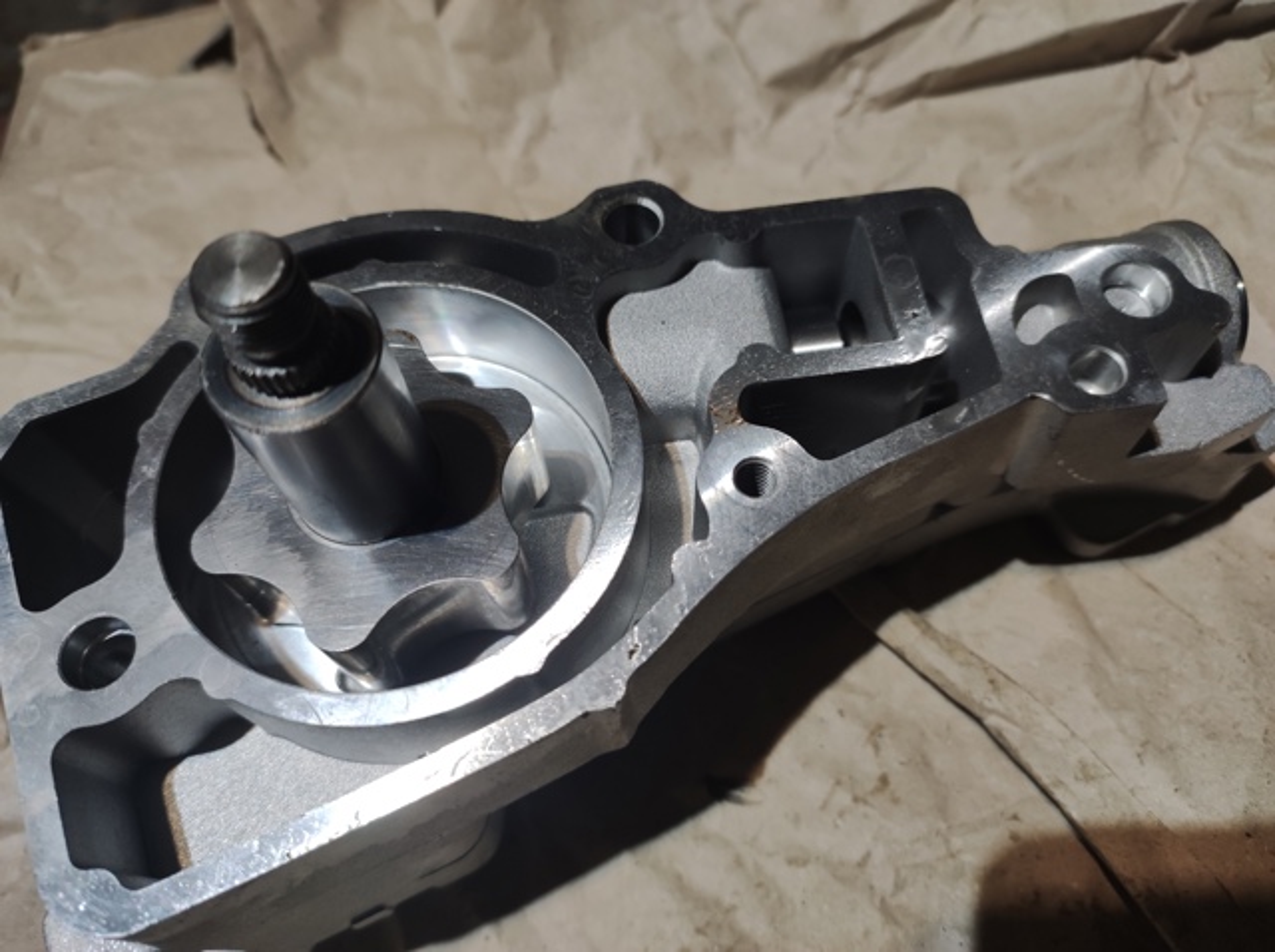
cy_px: 476
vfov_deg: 74.6
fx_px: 625
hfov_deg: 91.1
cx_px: 638
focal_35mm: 17
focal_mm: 4.74
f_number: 1.79
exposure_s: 1/50
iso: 310
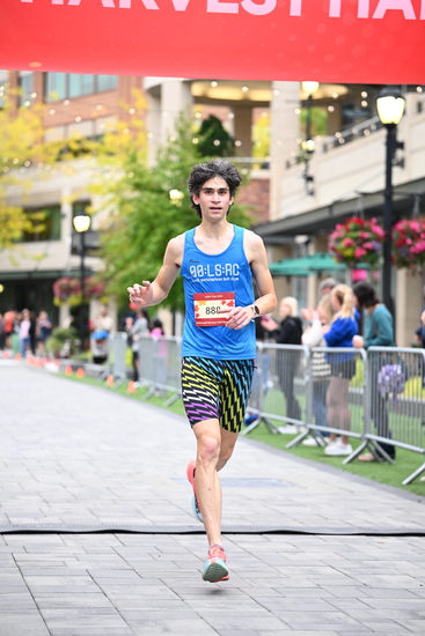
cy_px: 318
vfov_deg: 21.0
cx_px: 212
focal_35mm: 97
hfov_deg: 14.1
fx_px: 1716
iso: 1600
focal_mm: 97
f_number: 2.8
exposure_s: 1/800
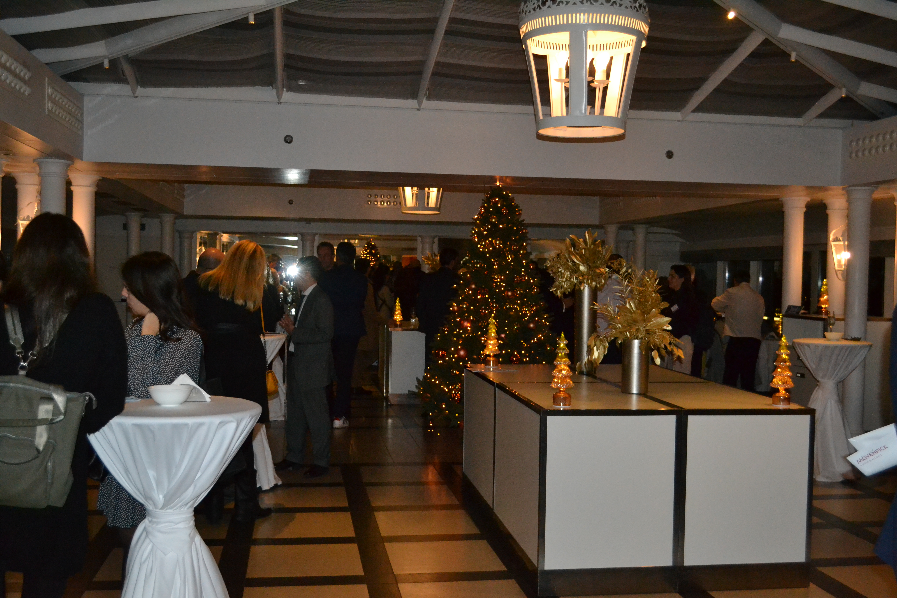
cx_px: 448
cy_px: 299
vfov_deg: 34.2
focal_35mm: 39
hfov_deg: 49.6
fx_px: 972
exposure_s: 1/160
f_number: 4.2
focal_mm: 26
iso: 3200
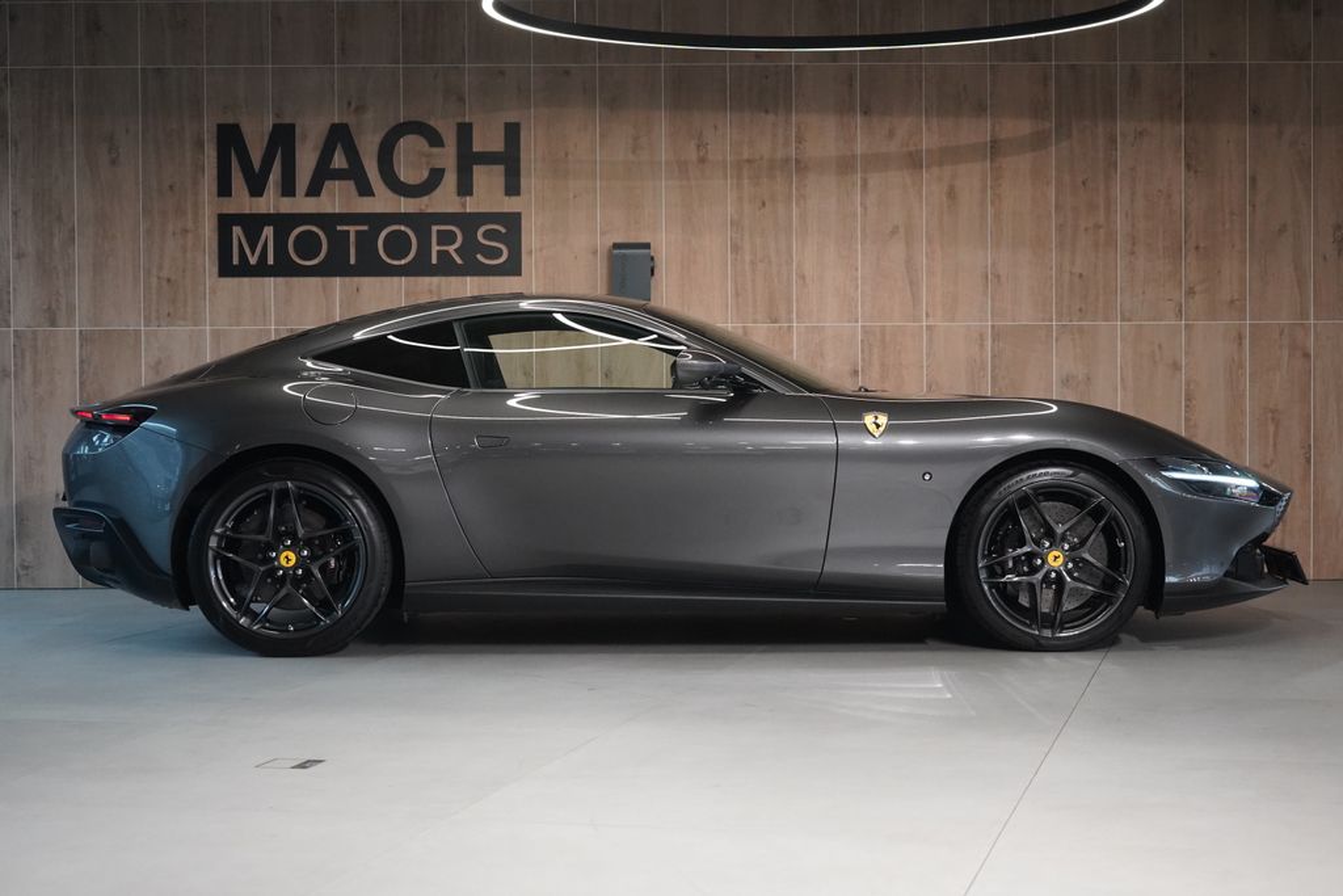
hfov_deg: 32.4
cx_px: 672
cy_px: 448
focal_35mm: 62
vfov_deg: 21.9
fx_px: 2313
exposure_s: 1/160
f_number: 5.6
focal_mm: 62
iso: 8000
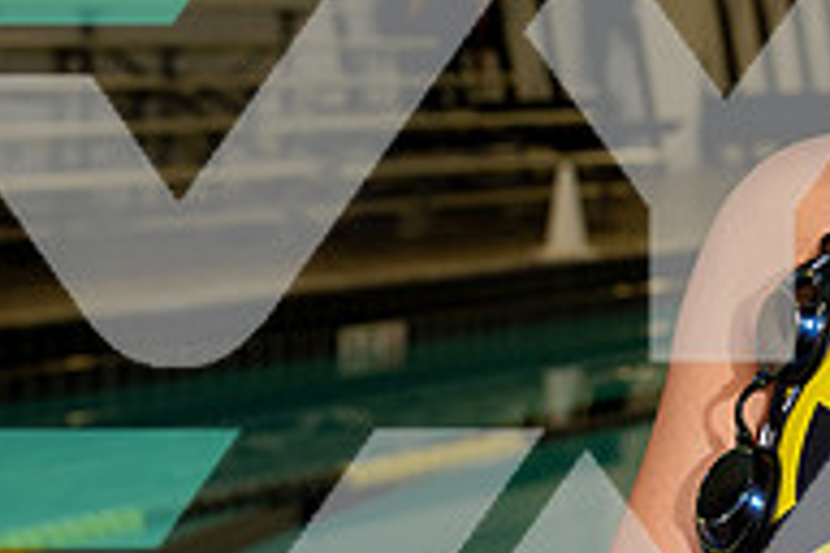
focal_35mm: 127
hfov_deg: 15.7
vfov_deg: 10.8
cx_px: 903
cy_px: 136
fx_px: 2928
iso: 1000
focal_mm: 42
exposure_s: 1/250
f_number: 5.6
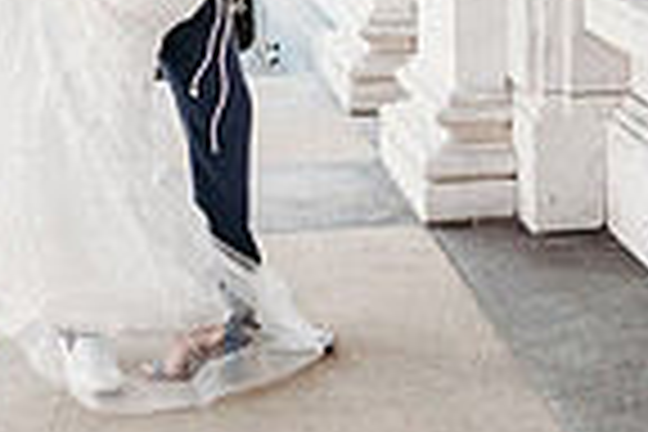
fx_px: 1746
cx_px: 270
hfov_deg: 21.0
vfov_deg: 13.8
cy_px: -65
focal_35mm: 97
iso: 320
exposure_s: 1/320
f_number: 2
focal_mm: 24
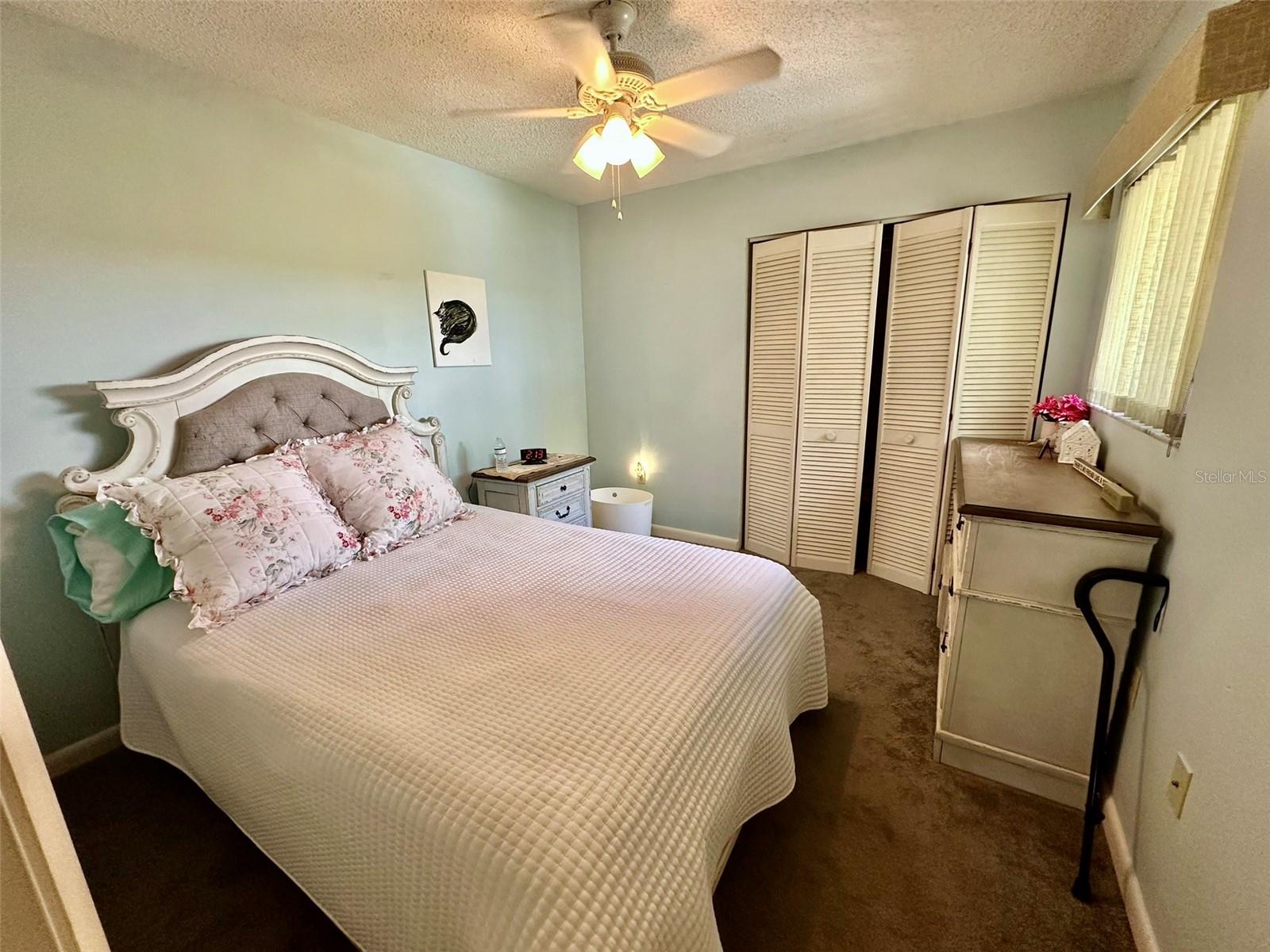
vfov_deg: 85.7
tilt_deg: -13.1
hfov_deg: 102.1
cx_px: 635
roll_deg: +0.9
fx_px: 514
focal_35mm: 14
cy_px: 476
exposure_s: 1/60
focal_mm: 2.22
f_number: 2.2
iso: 250
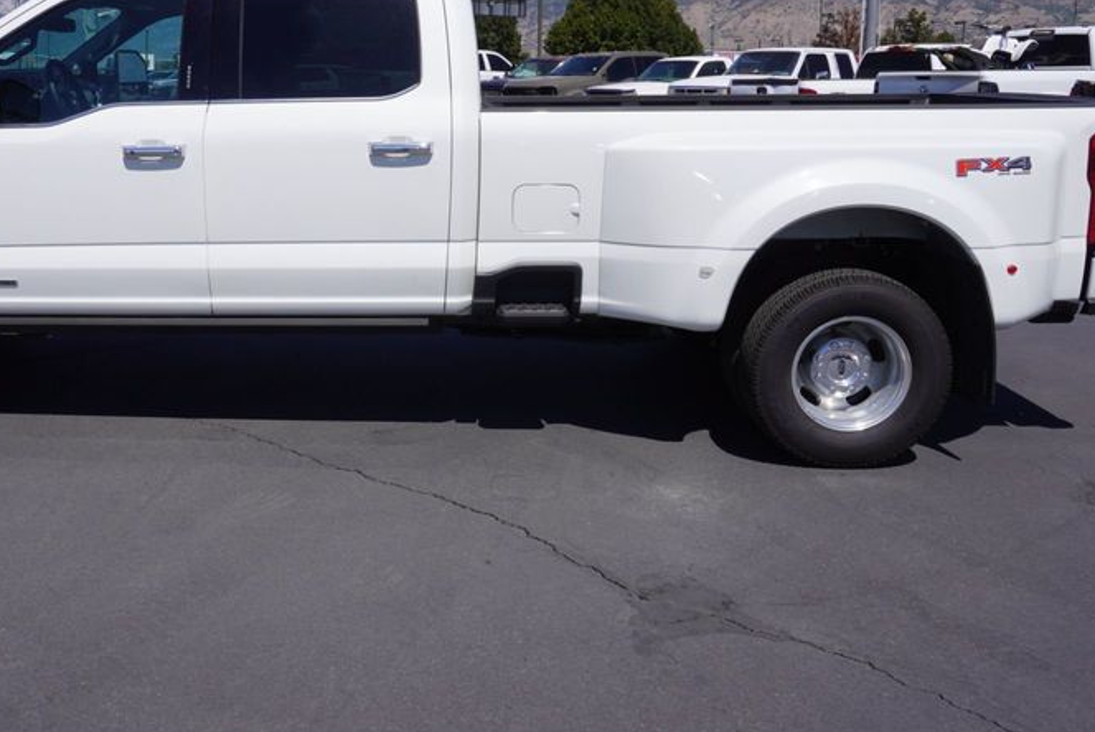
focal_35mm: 37
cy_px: 257
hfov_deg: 51.0
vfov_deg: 35.7
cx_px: 379
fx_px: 1126
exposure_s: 1/320
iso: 100
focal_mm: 16
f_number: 10
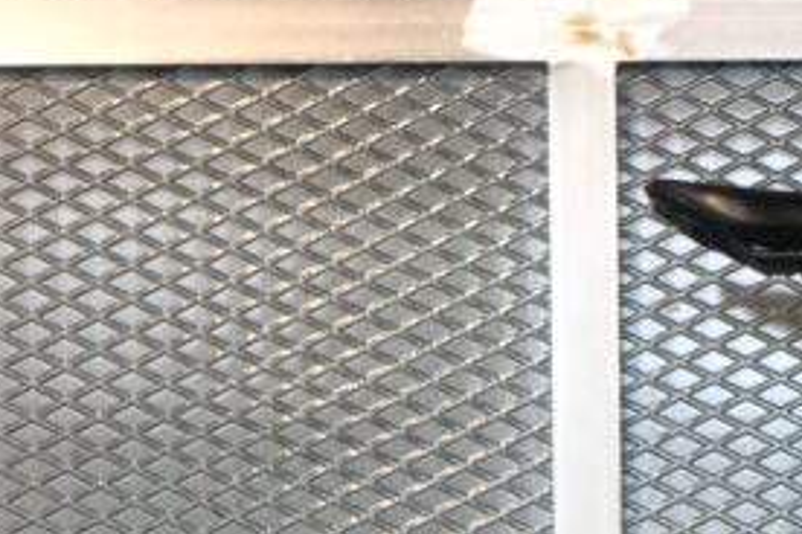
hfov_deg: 11.8
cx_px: 1186
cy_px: 945
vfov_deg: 8.0
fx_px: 3720
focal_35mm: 167
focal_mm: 30.2
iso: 3200
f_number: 3.6
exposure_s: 1/110
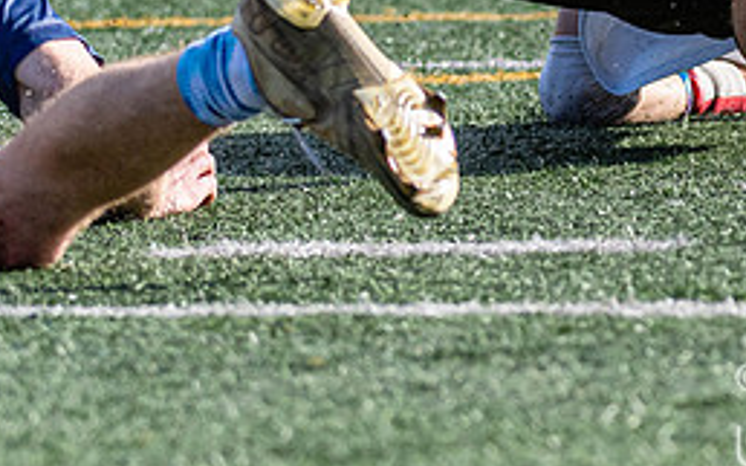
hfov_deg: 2.2
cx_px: 893
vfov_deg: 1.3
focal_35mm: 973
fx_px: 19773
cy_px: -290
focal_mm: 200
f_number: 4
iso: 360
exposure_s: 1/2500
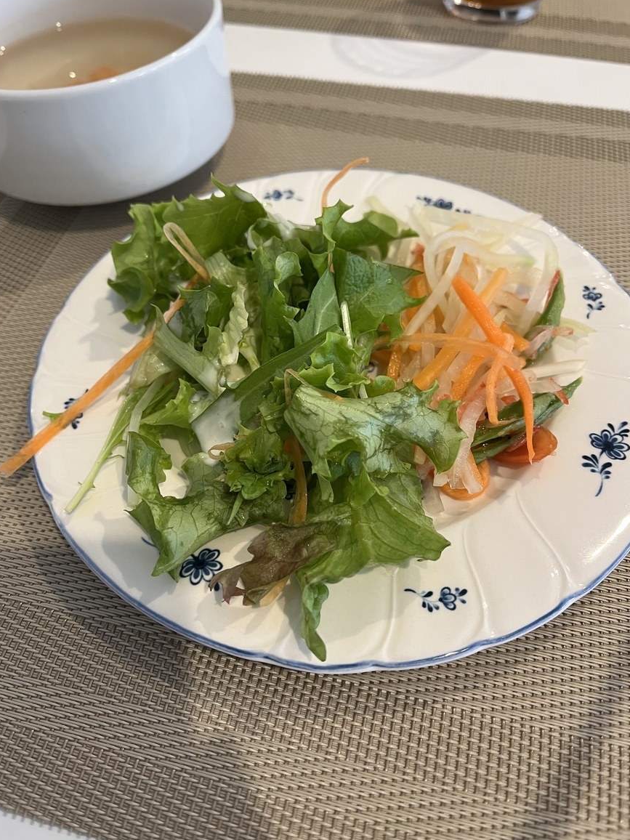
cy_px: 418
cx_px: 306
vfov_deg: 65.3
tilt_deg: -53.1
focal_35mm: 27
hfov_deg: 51.3
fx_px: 655
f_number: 1.6
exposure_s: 1/50
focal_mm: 5.1
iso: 160
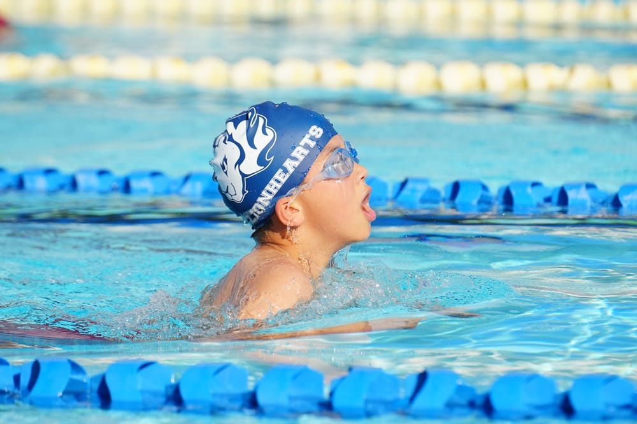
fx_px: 4581
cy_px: 212
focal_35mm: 259
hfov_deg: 8.0
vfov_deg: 5.3
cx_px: 318
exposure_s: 1/2500
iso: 200
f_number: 4
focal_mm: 173
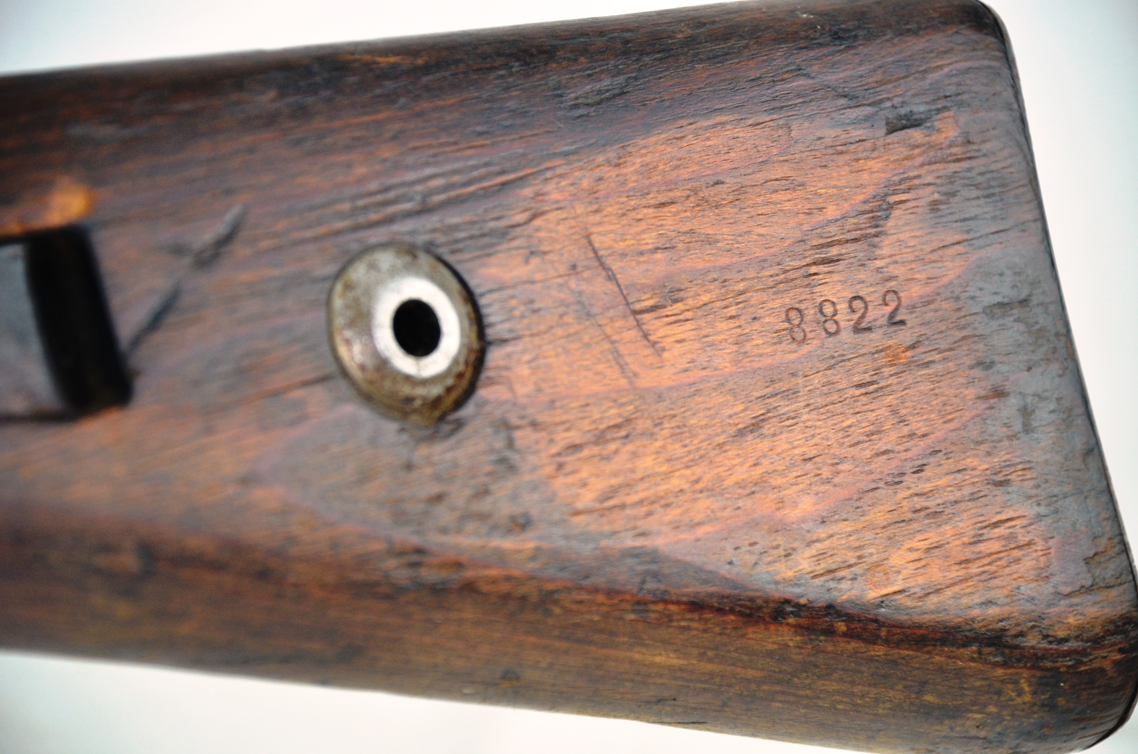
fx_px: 6388
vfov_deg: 6.8
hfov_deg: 10.2
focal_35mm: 202
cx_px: 569
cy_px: 377
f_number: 5.6
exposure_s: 1/250
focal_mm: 135
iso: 800
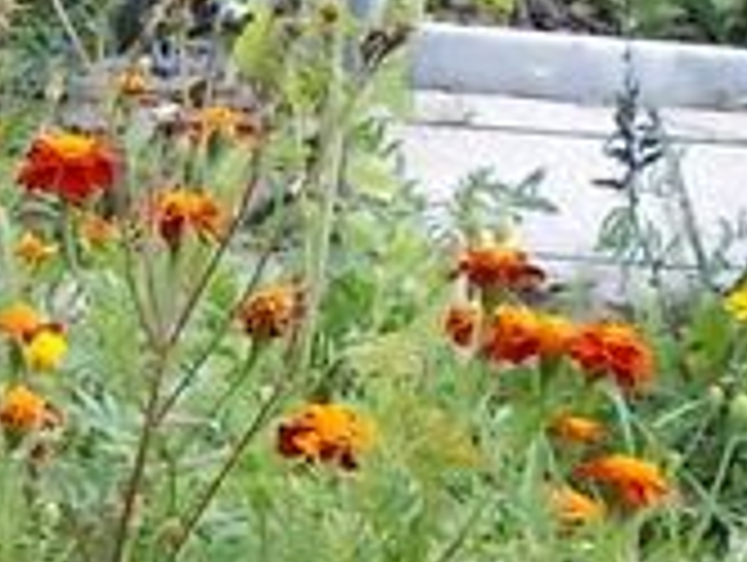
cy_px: 378
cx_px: -364
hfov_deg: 14.7
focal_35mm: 125
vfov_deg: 11.9
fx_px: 2701
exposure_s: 1/25
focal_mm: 4.6
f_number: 3.2
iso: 100
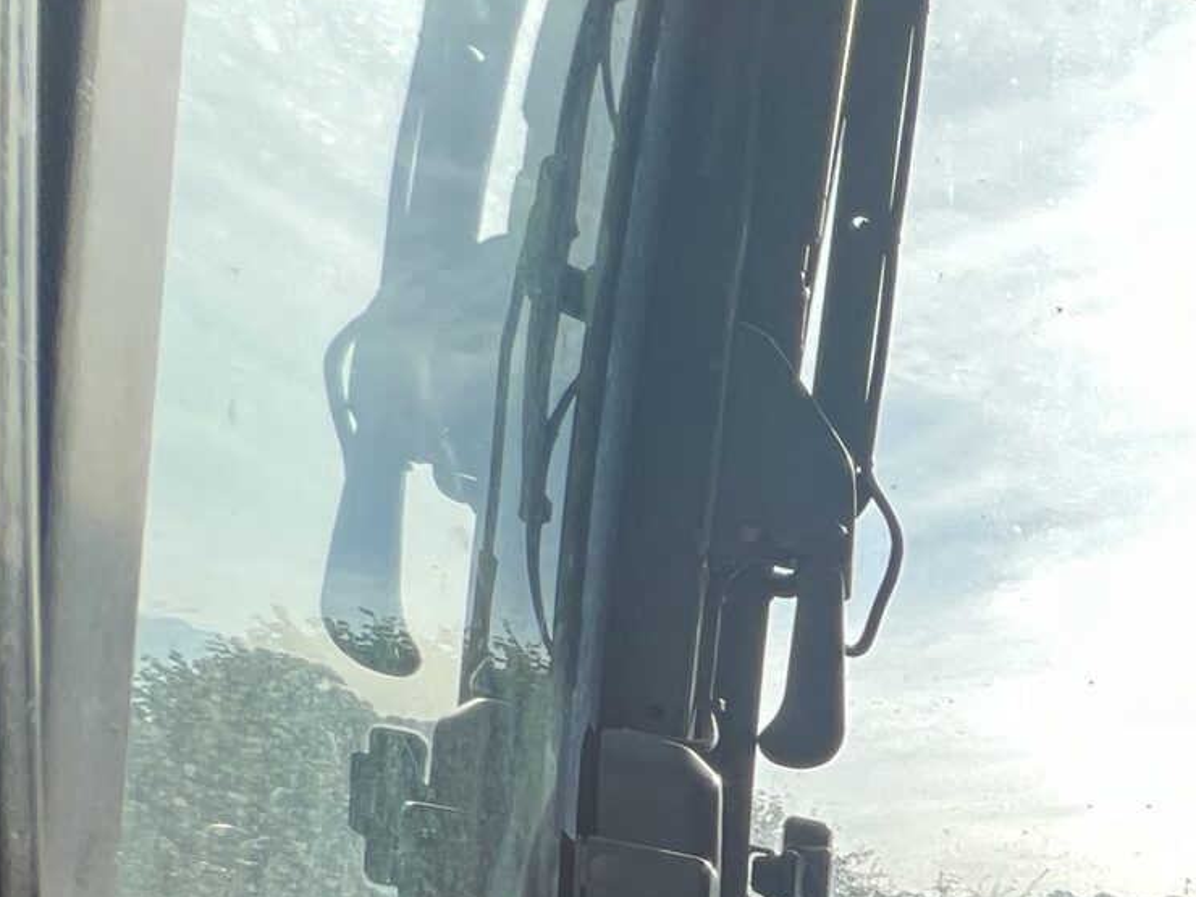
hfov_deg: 26.0
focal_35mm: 45
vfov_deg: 23.3
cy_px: 1459
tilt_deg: -11.8
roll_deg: -1.0
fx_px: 1555
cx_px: 1925
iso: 32
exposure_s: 1/363
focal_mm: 1.57
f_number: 1.8
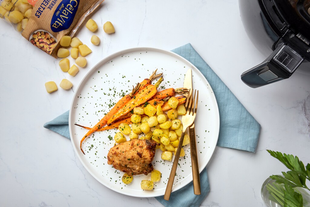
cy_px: 104
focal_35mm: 34
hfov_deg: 55.8
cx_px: 155
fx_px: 293
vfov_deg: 38.9
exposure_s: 1/125
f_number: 9
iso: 100
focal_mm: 34
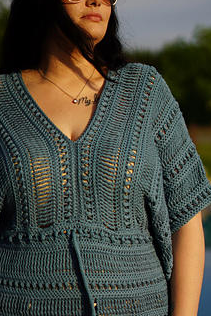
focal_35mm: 79
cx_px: 84
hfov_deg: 17.3
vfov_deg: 25.6
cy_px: 182
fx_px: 694
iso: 100
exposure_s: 1/5000
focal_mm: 50
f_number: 1.8
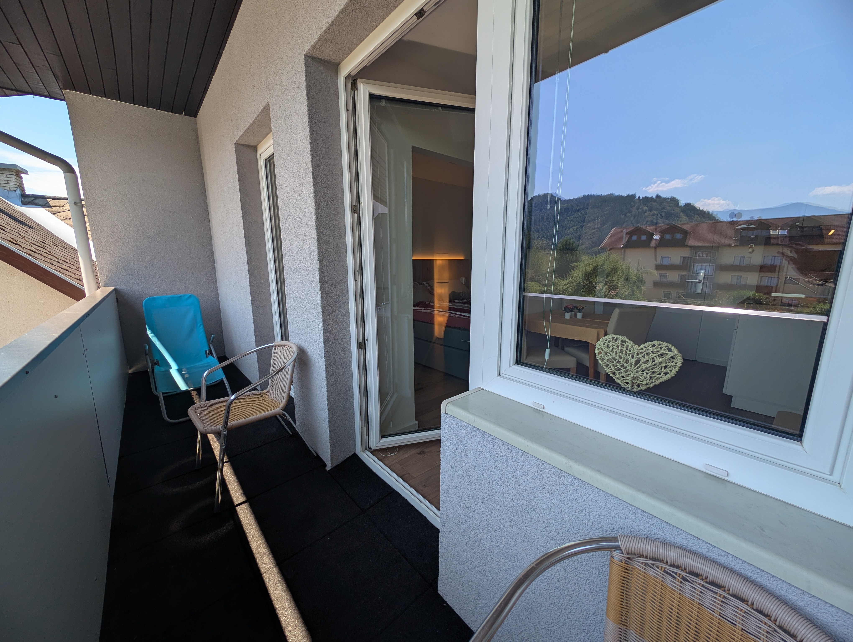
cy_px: 321
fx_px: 296
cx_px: 426
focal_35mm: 12
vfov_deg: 94.6
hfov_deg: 110.5
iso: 37
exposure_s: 1/537
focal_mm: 2.23
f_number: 1.95
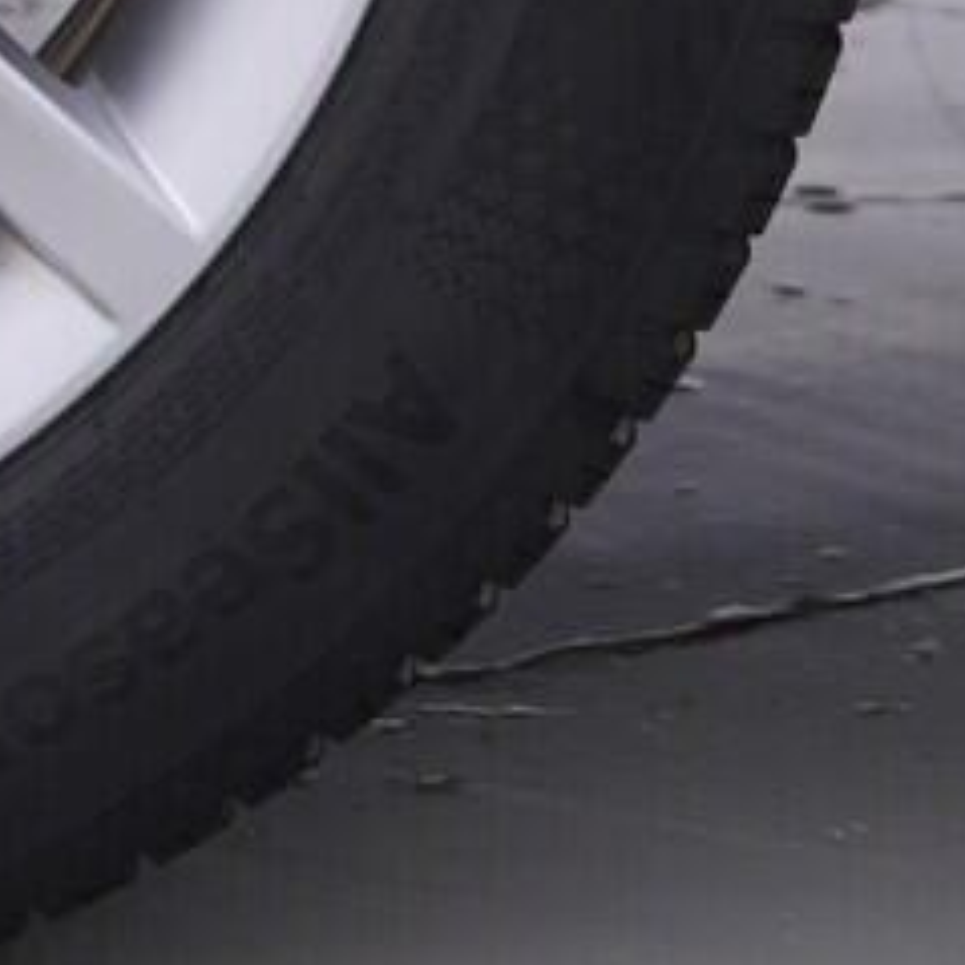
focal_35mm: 184
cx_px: -489
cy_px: -541
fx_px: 5803
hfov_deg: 9.2
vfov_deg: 9.2
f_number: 4
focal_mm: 24
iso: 125
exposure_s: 1/80
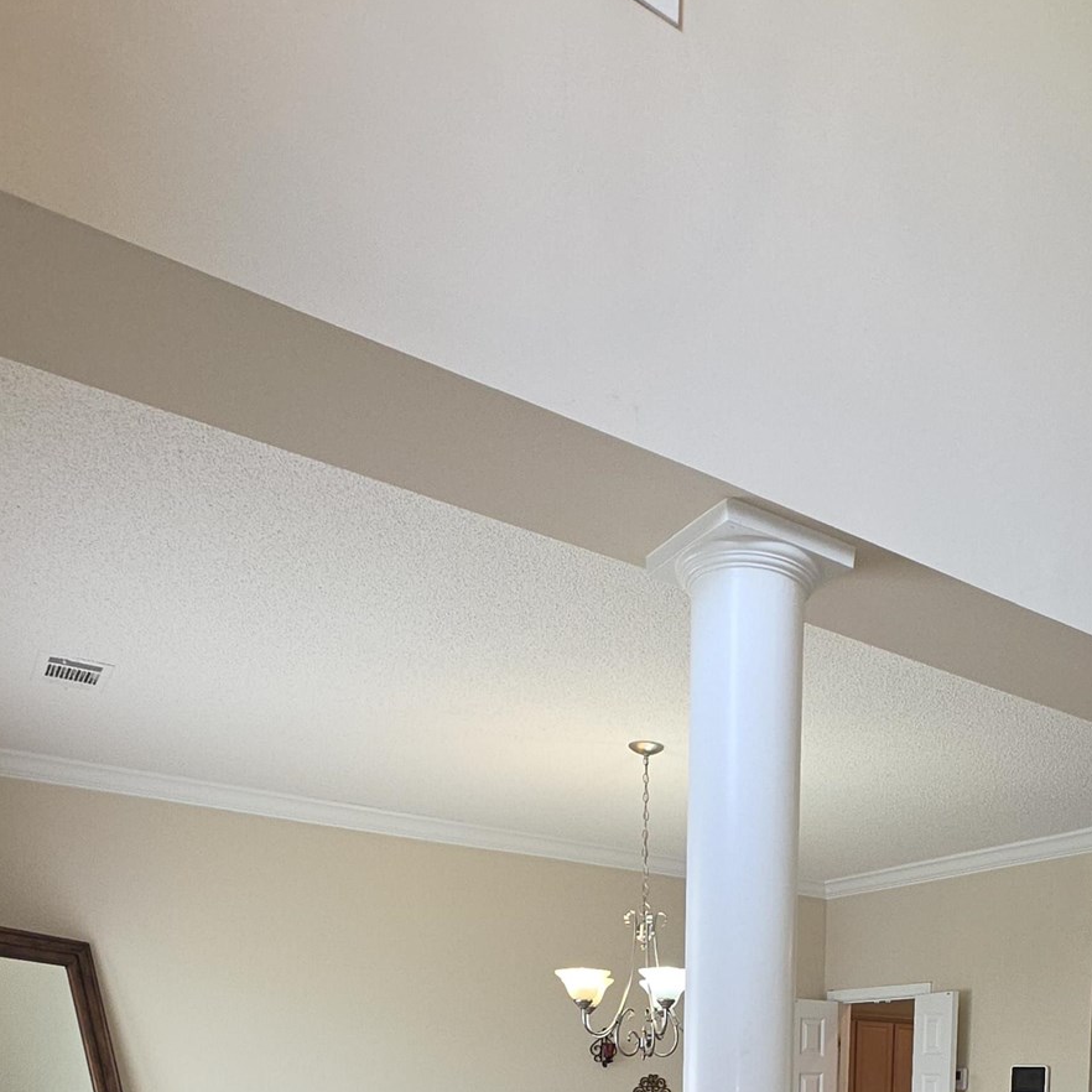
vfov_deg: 43.0
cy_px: 1182
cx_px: 763
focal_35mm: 30
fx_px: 1071
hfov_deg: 52.6
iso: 64
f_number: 1.9
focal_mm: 2.2
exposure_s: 1/60
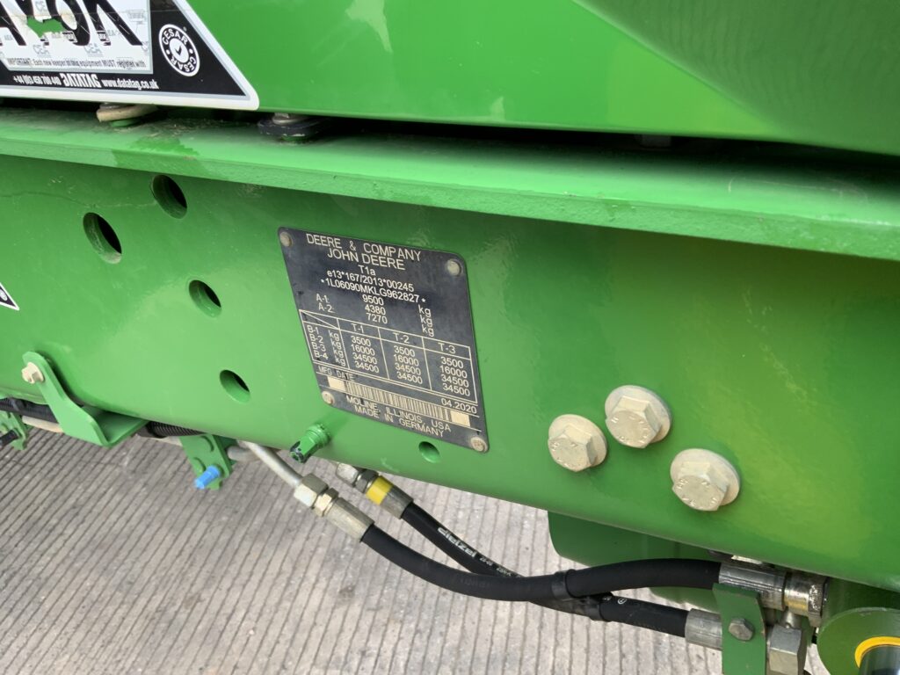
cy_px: 338
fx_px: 754
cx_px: 450
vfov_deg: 48.2
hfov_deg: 61.7
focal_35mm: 29
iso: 32
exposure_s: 1/122
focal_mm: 3
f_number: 1.8
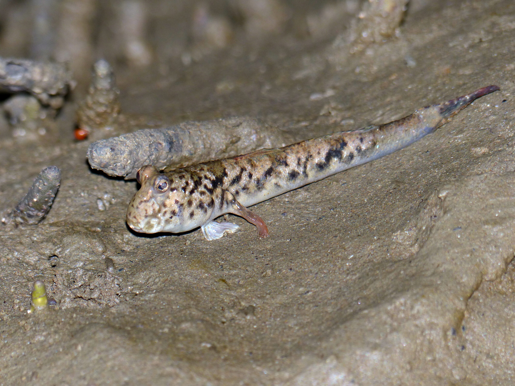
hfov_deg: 3.3
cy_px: 193
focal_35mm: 600
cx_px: 258
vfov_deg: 2.5
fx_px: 8927
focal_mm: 108
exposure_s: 1/800
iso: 100
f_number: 4
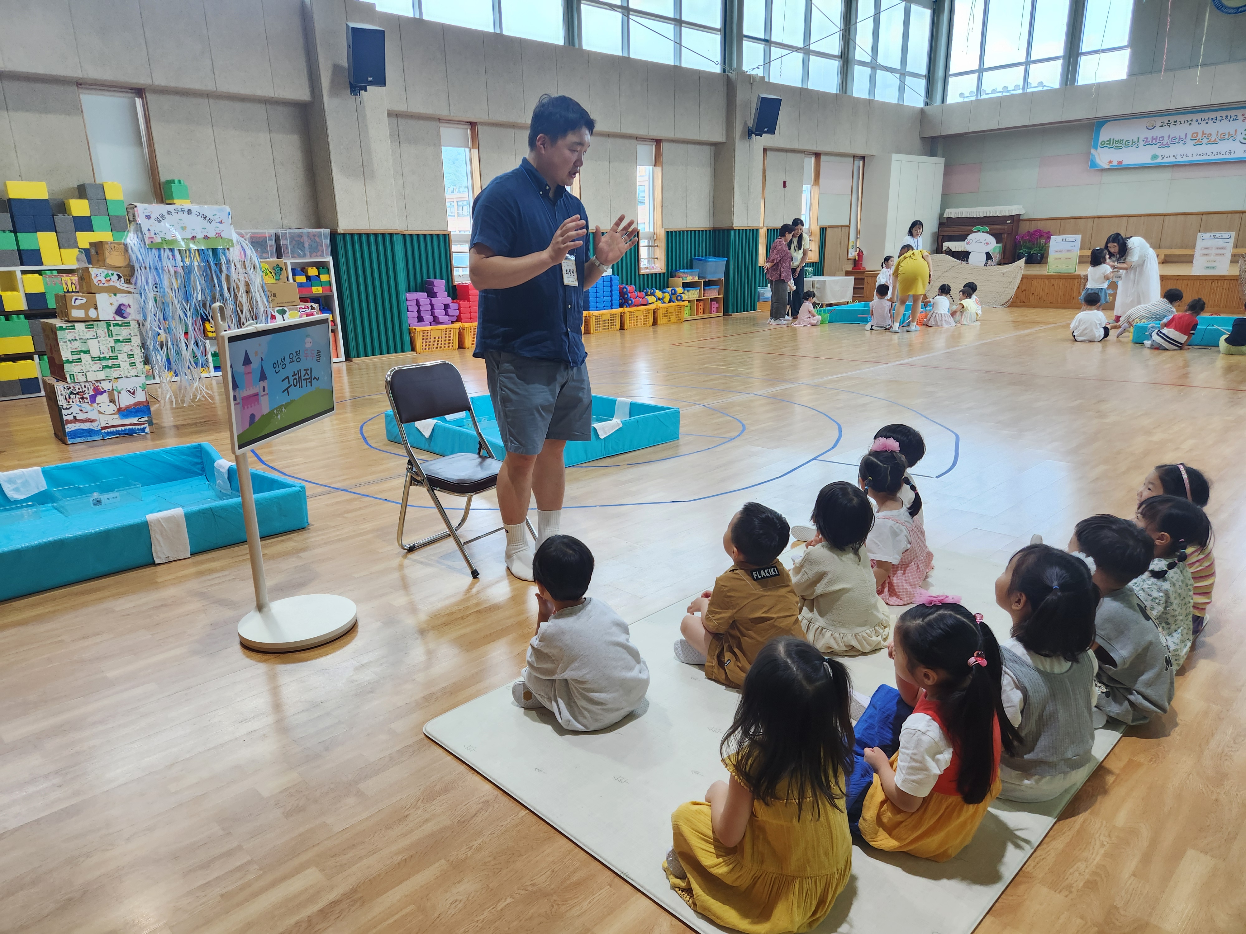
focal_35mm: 23
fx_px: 828
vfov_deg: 58.9
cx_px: 623
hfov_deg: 73.9
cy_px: 467
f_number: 1.8
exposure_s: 1/180
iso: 100
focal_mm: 5.4
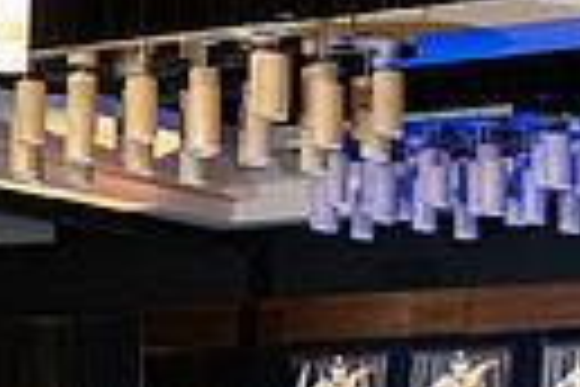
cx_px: 562
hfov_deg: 11.9
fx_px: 2755
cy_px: 461
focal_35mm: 171
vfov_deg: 8.0
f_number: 2.8
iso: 2500
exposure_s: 1/200
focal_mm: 38
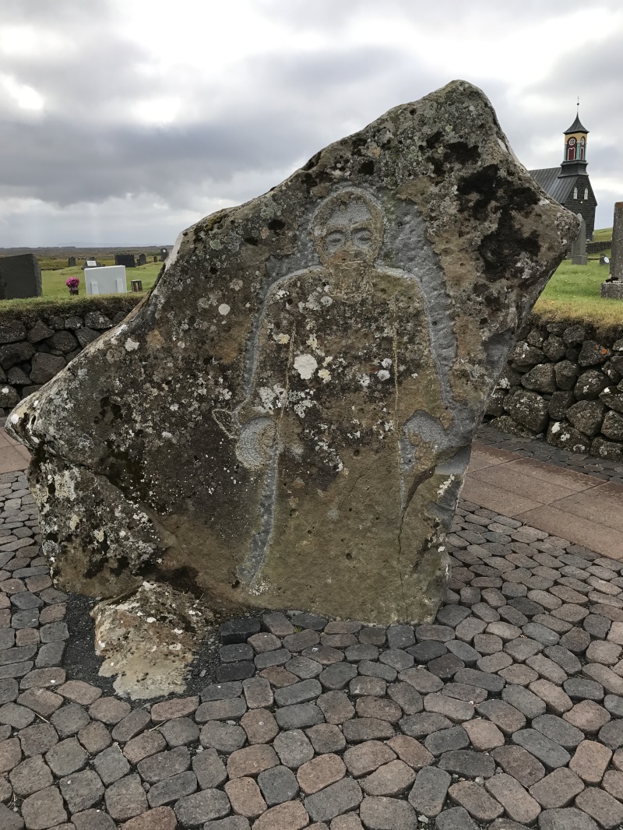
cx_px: 312
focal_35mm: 28
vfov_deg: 63.4
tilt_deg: -12.2
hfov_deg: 49.8
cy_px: 415
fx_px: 672
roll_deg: +1.4
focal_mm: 3.99
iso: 20
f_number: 1.8
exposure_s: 1/863
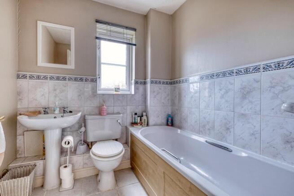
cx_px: 147
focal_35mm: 15
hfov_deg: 100.4
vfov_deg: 77.4
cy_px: 98
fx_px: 123
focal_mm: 10
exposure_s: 1/5
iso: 500
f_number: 8
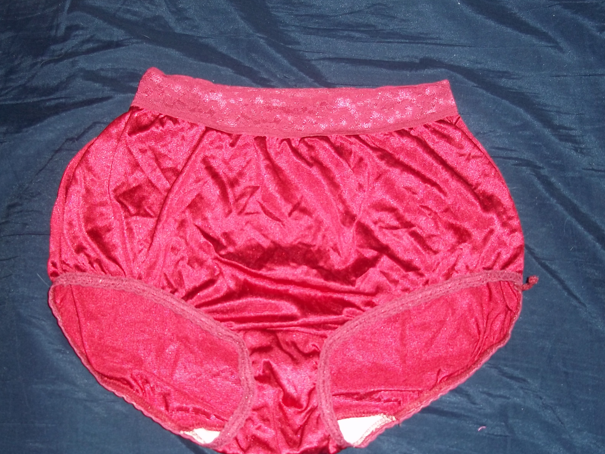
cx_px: 261
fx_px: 804
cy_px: 254
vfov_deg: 31.5
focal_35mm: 46
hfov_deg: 41.1
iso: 80
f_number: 3.1
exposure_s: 1/30
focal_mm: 6.5
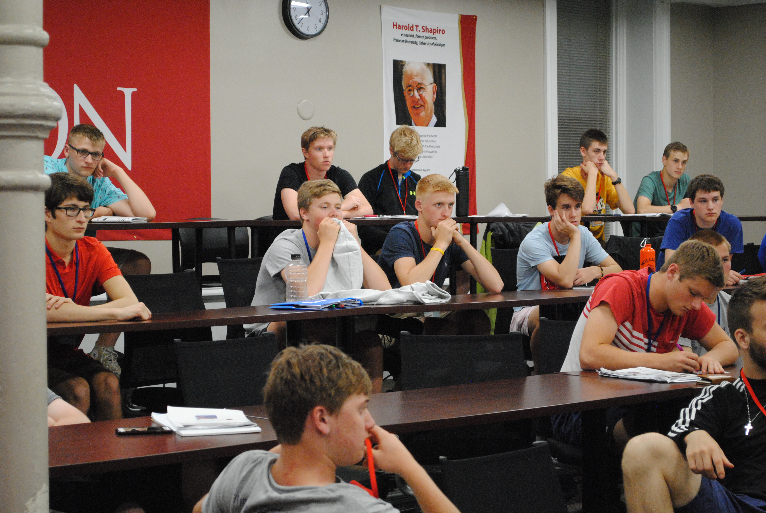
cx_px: 383
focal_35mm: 82
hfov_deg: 24.6
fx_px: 1758
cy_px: 256
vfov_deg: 16.6
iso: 1600
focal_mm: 55
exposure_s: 1/60
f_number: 5.6
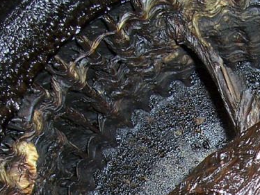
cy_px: 246
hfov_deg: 20.4
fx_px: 699
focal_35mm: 93
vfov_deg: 15.2
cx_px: 262
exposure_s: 1/60
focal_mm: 5.6
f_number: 2.7
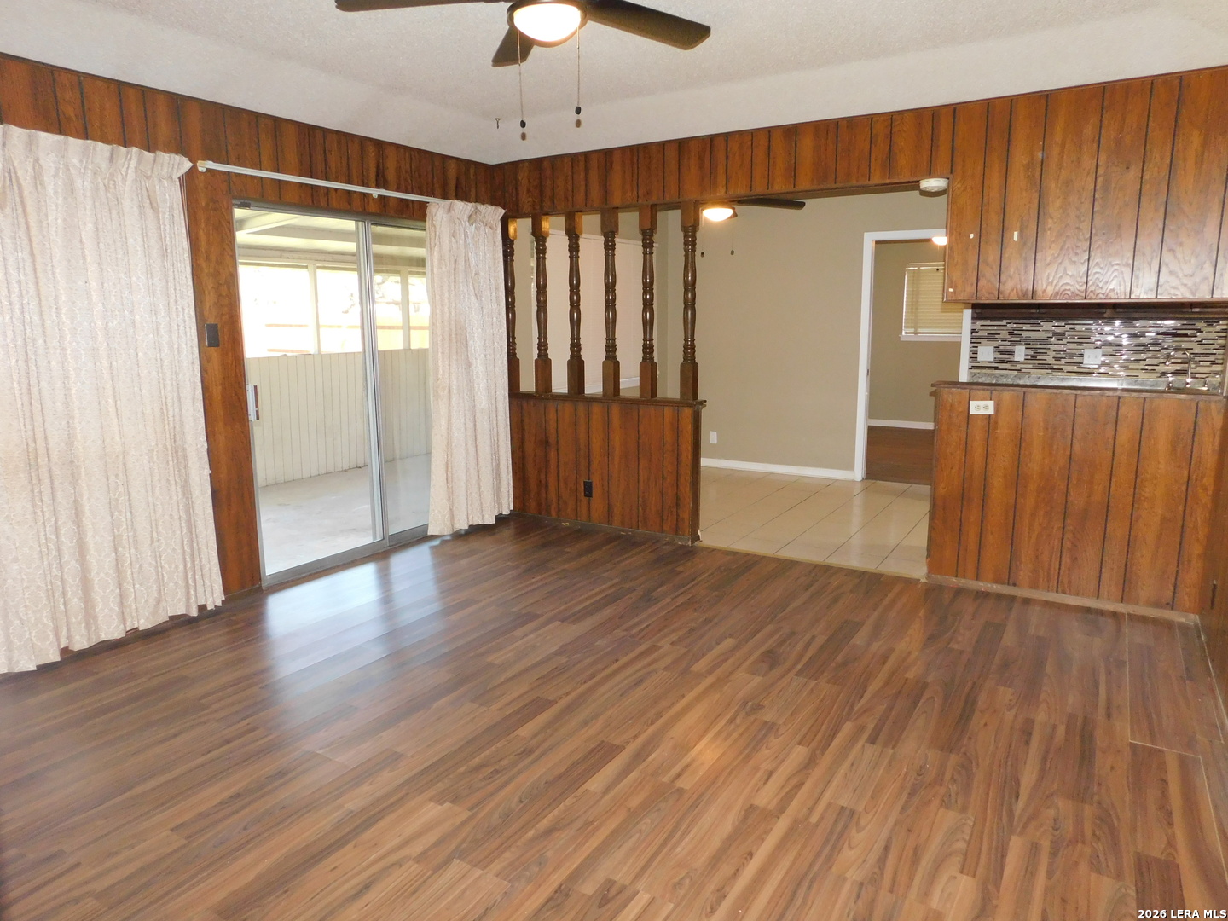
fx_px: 816
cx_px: 614
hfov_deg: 73.9
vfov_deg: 58.9
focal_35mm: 23
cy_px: 460
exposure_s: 1/30
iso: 400
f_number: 3
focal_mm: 4
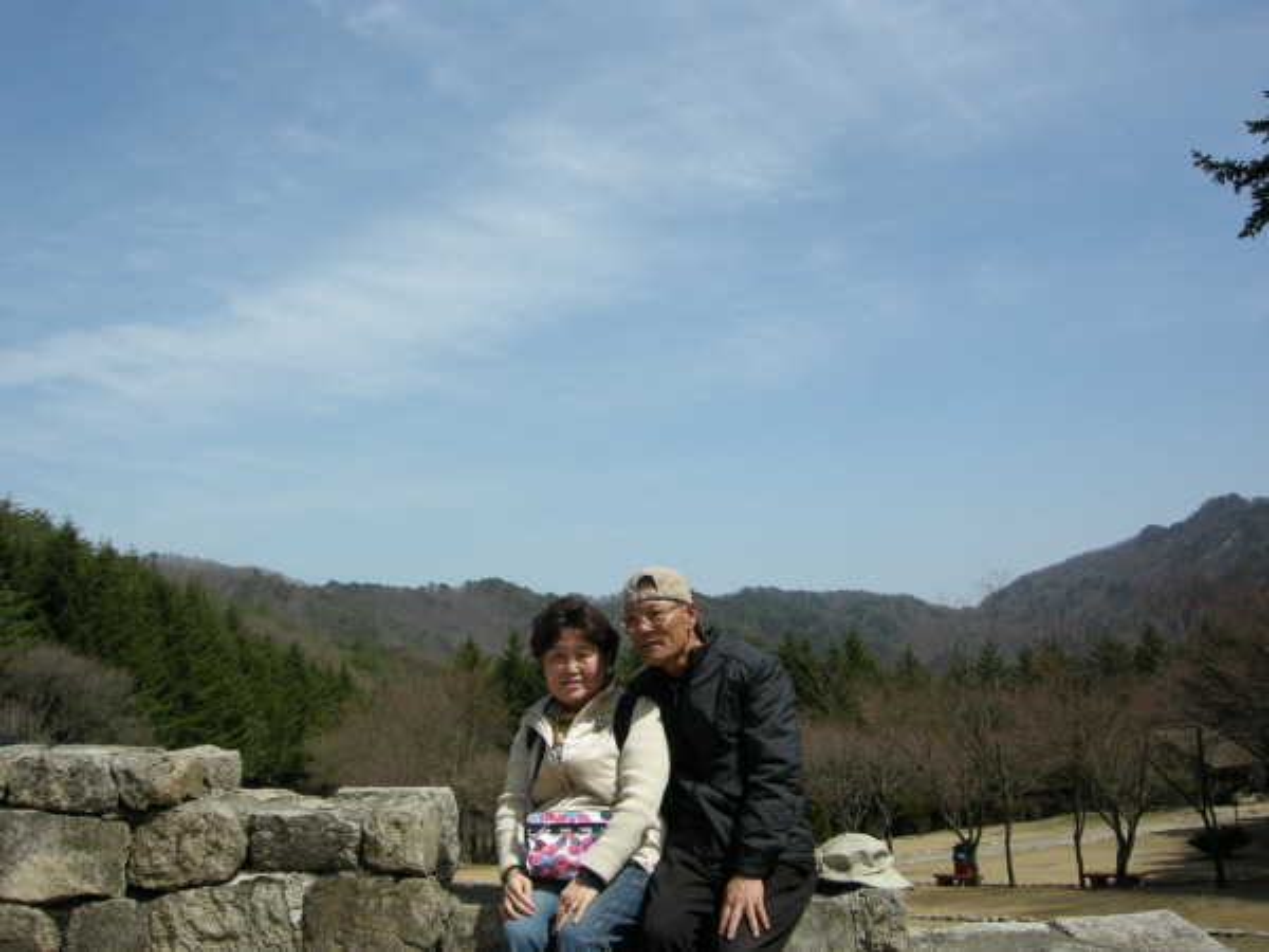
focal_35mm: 36
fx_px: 1320
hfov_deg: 51.4
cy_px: 476
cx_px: 634
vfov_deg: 39.7
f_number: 5.4
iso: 64
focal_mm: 7.5
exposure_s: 1/317
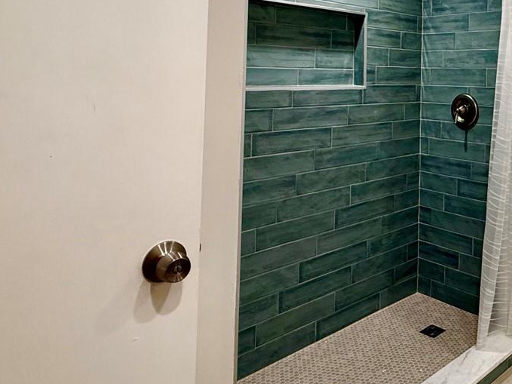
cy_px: 59
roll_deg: -1.3
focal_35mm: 33
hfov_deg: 48.7
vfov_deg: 40.5
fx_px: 488
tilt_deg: +2.1
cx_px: 472
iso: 250
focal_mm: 2.22
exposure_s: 1/120
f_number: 2.2
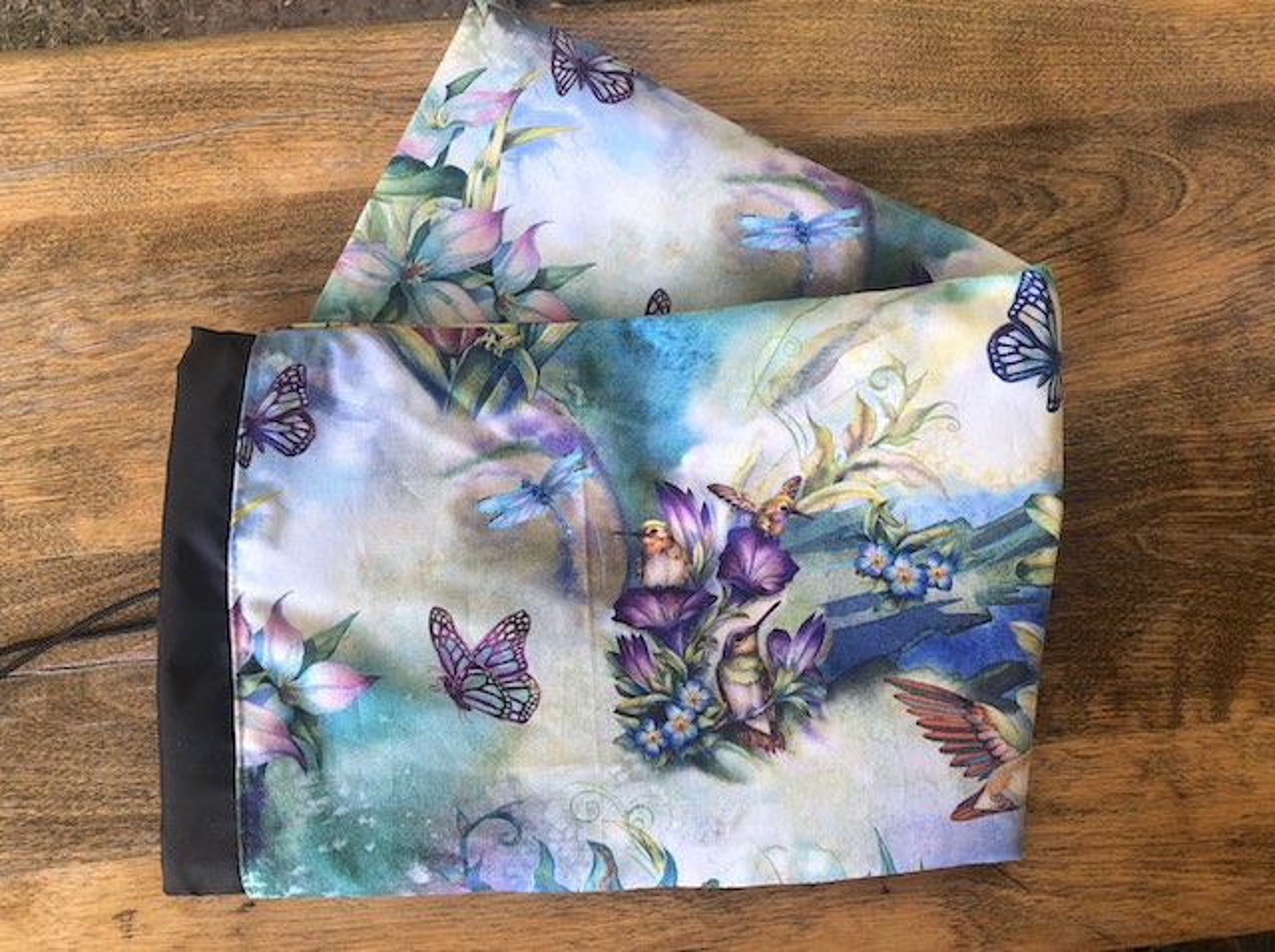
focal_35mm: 28
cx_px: 638
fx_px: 1030
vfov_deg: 49.6
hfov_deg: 63.5
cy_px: 476
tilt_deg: -81.2
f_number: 1.8
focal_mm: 3.99
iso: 40
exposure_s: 1/120
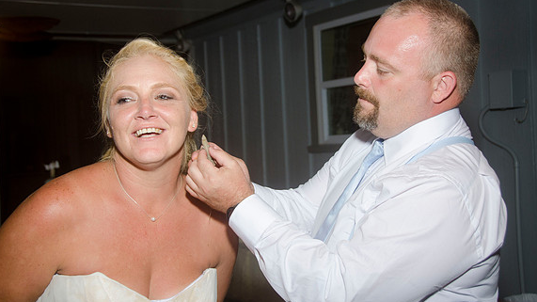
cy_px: 141
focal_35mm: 51
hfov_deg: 40.6
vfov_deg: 23.5
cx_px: 269
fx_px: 726
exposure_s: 1/60
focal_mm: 32
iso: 400
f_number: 5.6
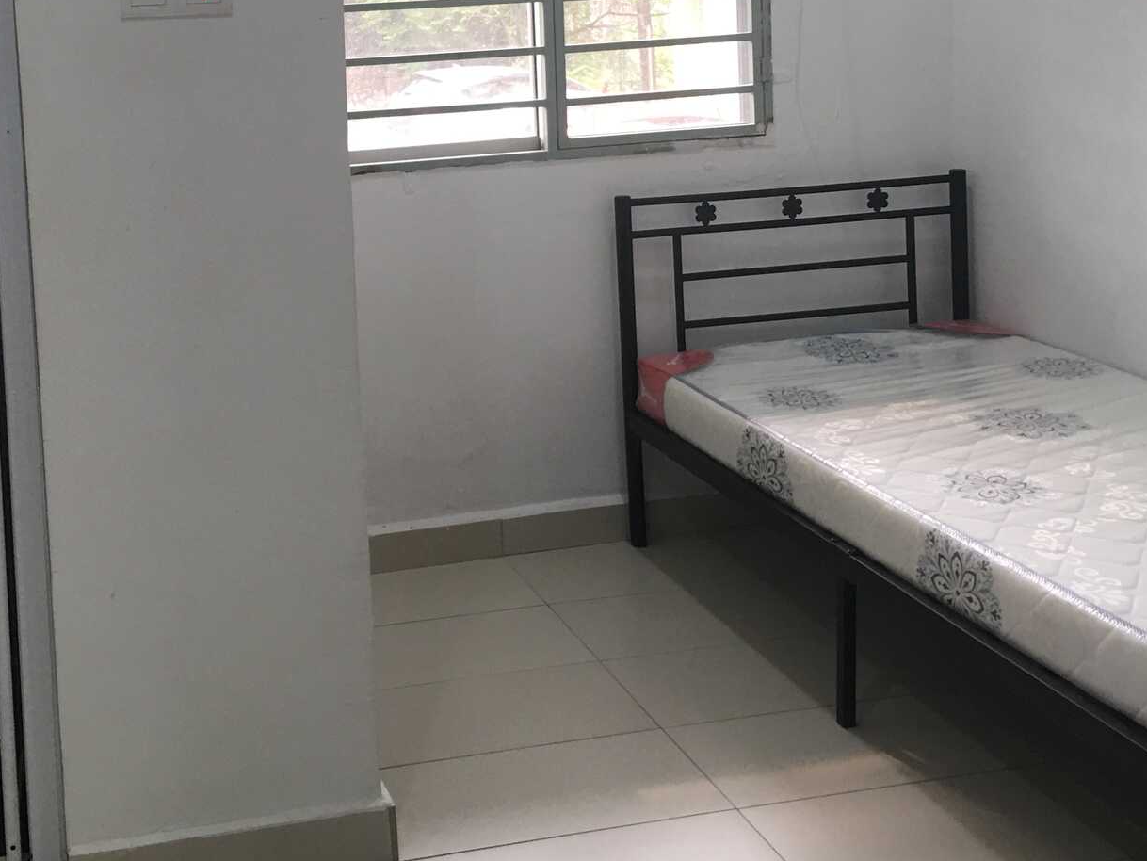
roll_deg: +2.4
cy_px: 157
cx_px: 307
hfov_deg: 38.8
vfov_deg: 29.5
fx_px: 1591
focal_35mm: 48
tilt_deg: -5.0
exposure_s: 1/33
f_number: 2.2
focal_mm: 4.15
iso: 40
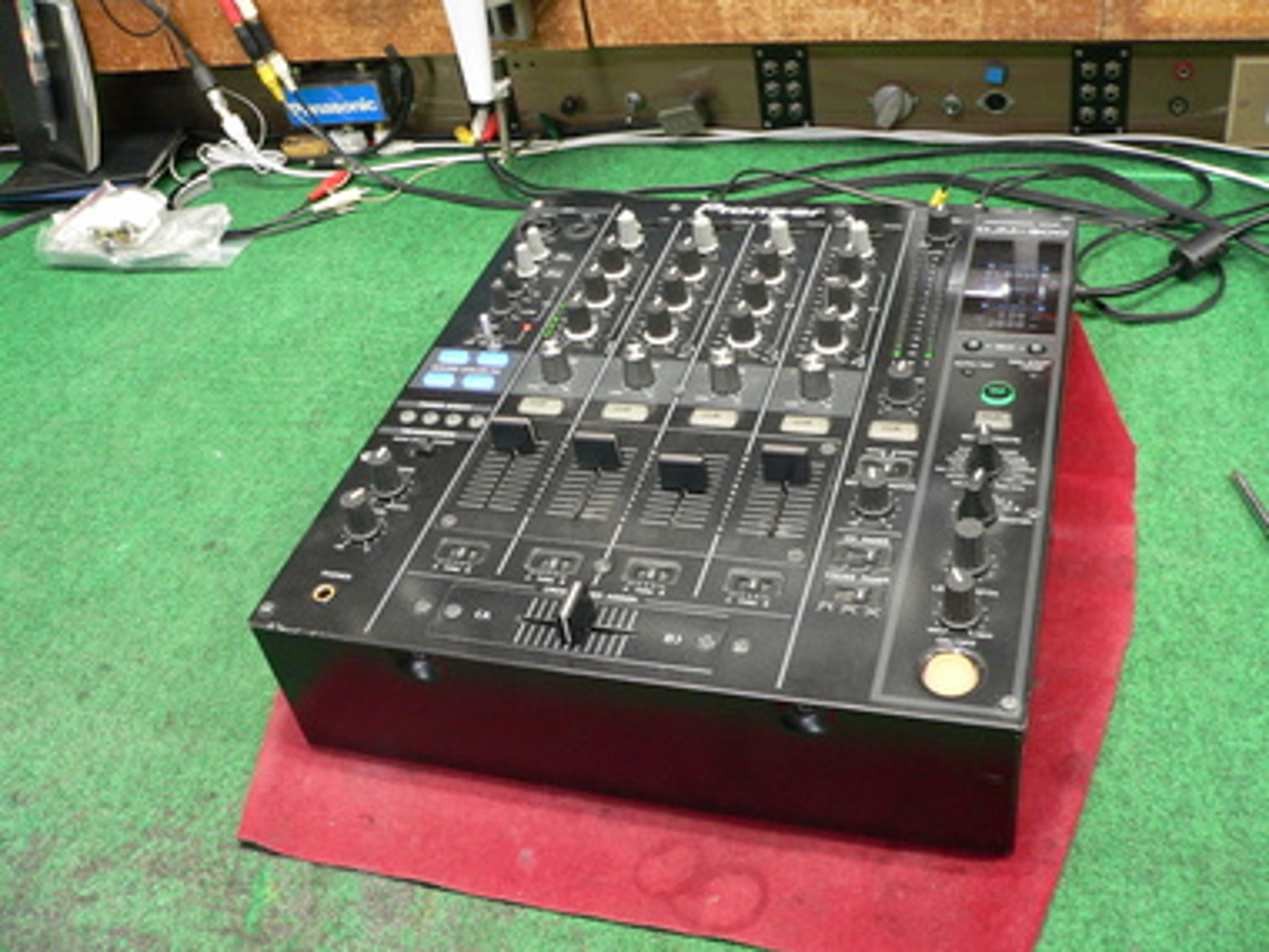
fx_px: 1320
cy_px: 476
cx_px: 634
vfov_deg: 39.7
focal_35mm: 36
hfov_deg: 51.4
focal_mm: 6
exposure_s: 1/8
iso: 200
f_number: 2.8
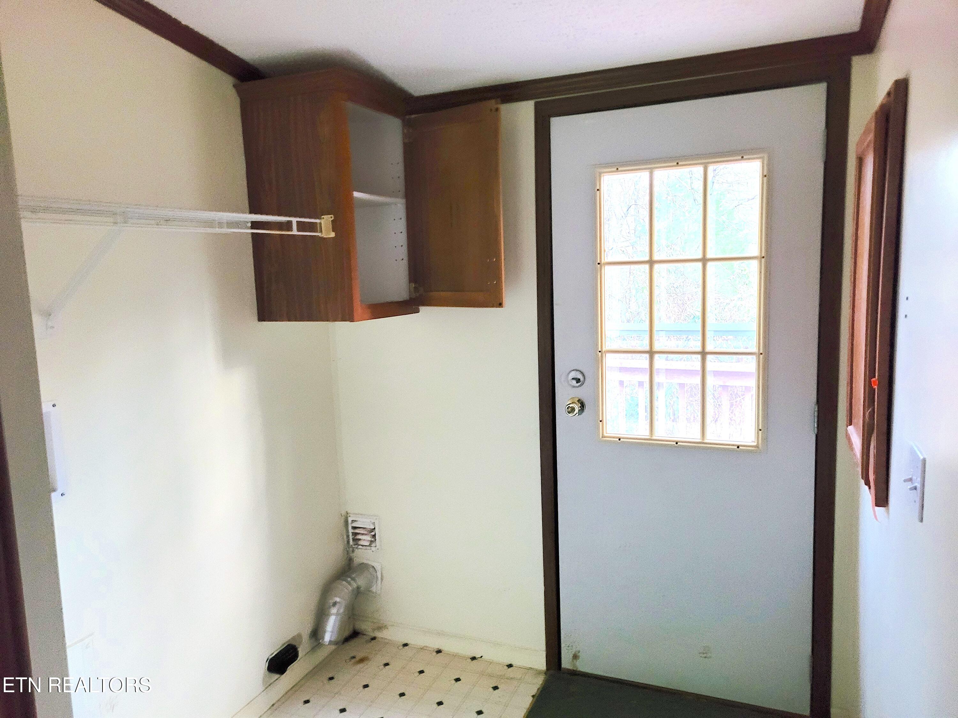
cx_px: 479
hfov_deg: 67.3
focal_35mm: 26
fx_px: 720
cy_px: 359
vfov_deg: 53.1
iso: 500
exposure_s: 1/30
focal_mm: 5.4
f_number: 1.8
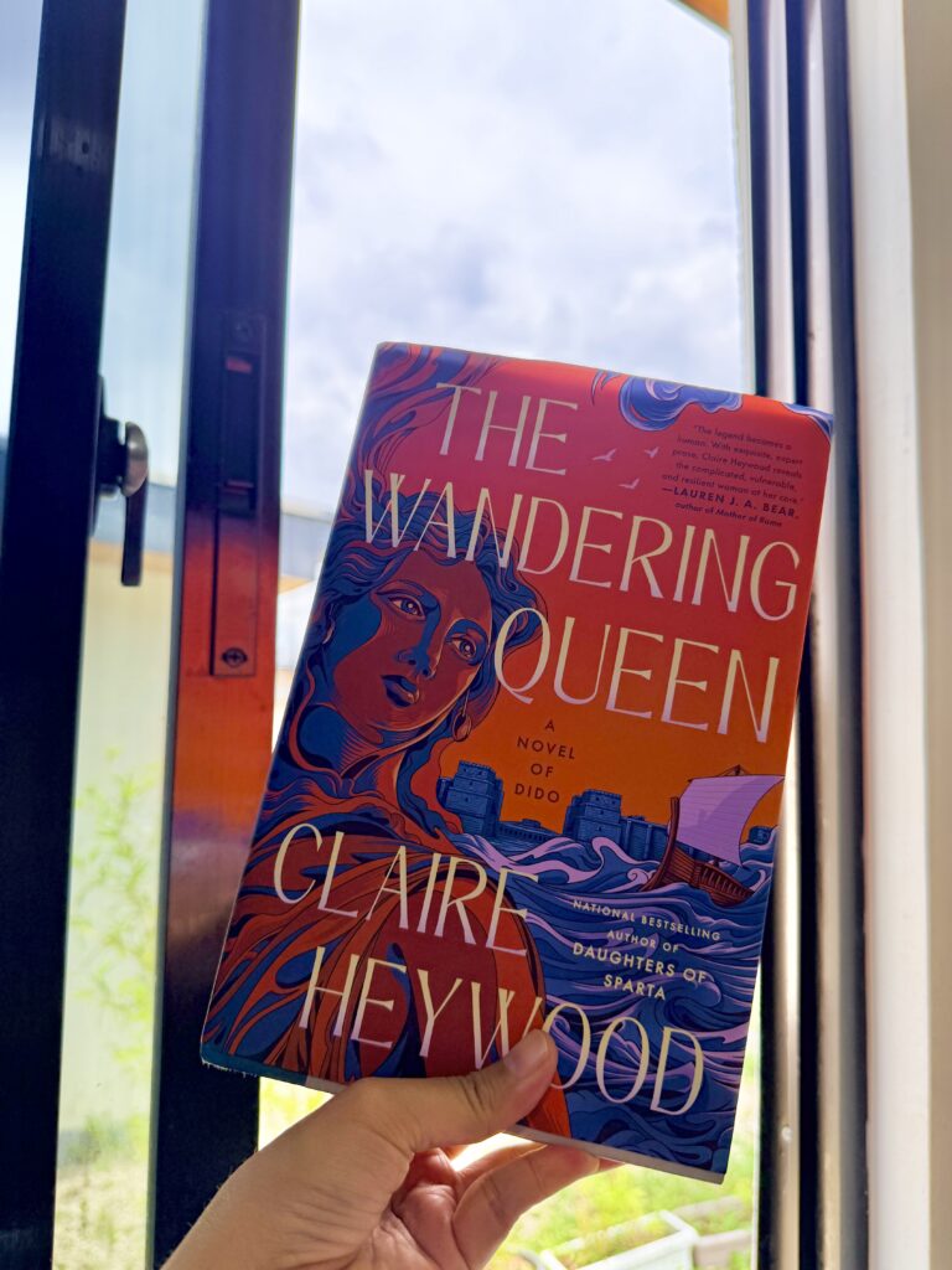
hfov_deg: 56.8
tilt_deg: +4.9
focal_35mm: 24
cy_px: 635
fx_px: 880
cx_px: 476
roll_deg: -2.3
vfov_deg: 71.6
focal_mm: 6.76
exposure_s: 1/878
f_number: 1.78
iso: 80
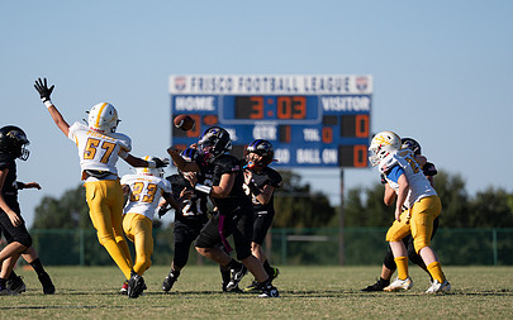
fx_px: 4082
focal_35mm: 292
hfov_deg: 7.2
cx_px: 244
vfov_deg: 4.5
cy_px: 199
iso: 160
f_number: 2.8
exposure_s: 1/3200
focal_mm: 200
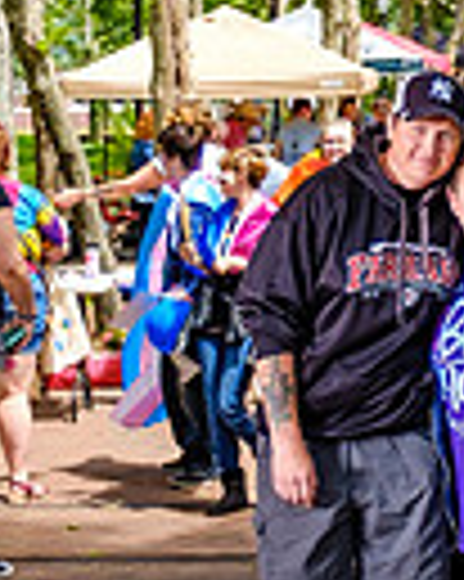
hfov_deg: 10.2
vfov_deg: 13.1
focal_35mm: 147
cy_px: 210
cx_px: 655
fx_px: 2526
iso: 400
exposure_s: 1/1900
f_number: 2.8
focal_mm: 21.3
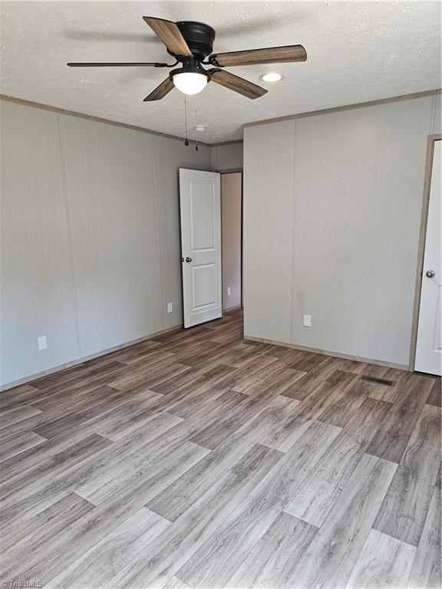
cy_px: 294
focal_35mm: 23
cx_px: 221
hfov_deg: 58.9
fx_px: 392
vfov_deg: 73.9
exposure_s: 1/120
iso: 160
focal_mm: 6.3
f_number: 1.7
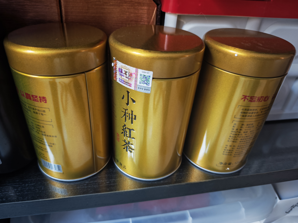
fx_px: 207
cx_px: 147
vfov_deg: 56.8
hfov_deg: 71.6
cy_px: 115
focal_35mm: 24
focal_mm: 6.55
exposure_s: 1/14
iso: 1250
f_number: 1.6
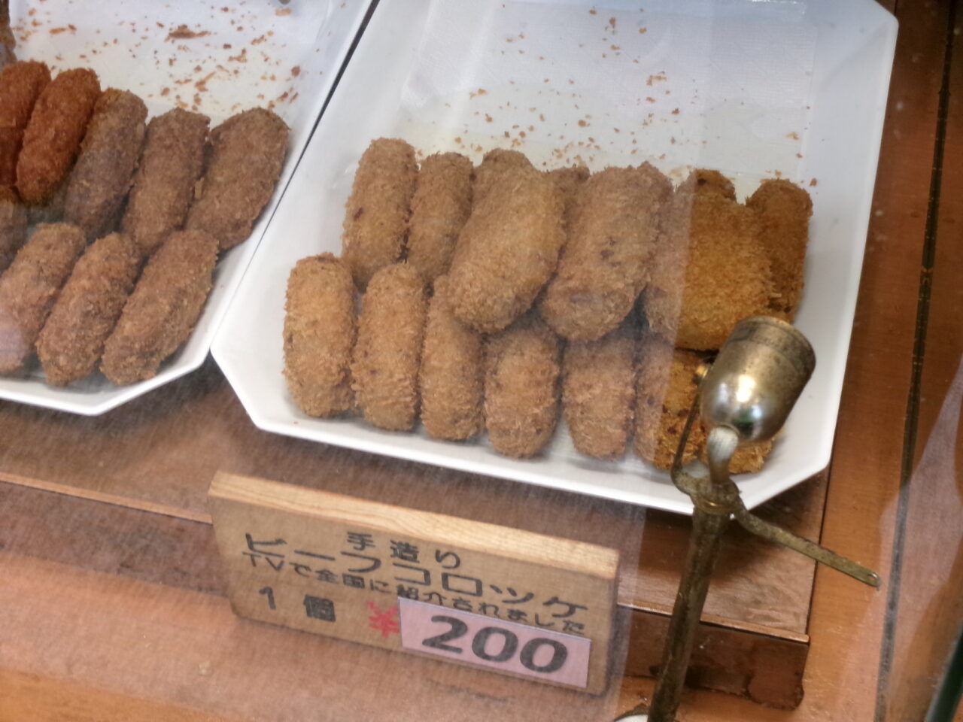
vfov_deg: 22.9
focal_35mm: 64
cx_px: 482
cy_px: 361
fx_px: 1780
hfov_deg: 30.3
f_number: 5.2
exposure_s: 1/34
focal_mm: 11.5
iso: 307
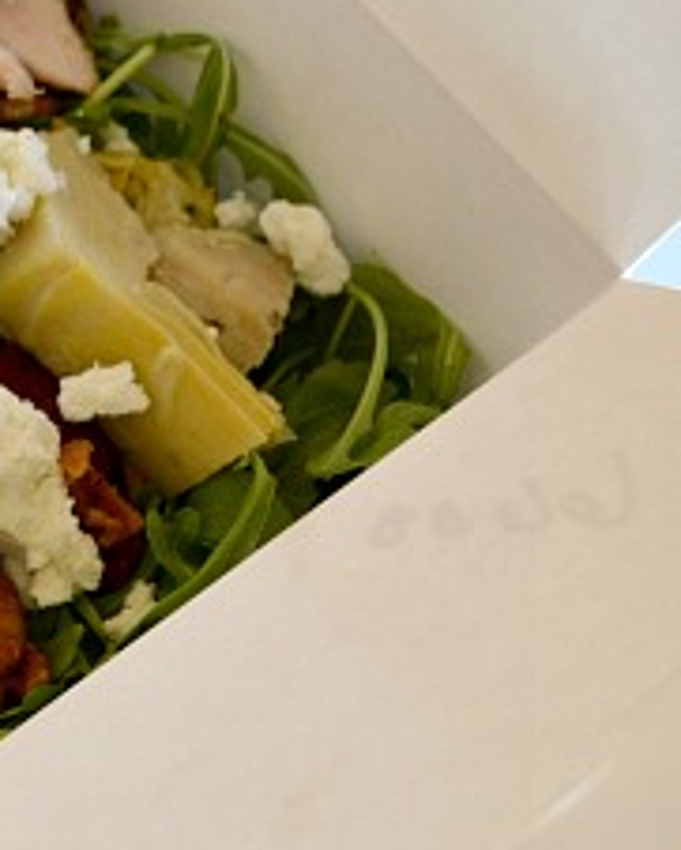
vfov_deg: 17.7
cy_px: 369
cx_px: -263
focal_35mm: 108
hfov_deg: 13.6
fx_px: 2725
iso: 400
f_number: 4.5
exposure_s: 1/20
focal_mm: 29
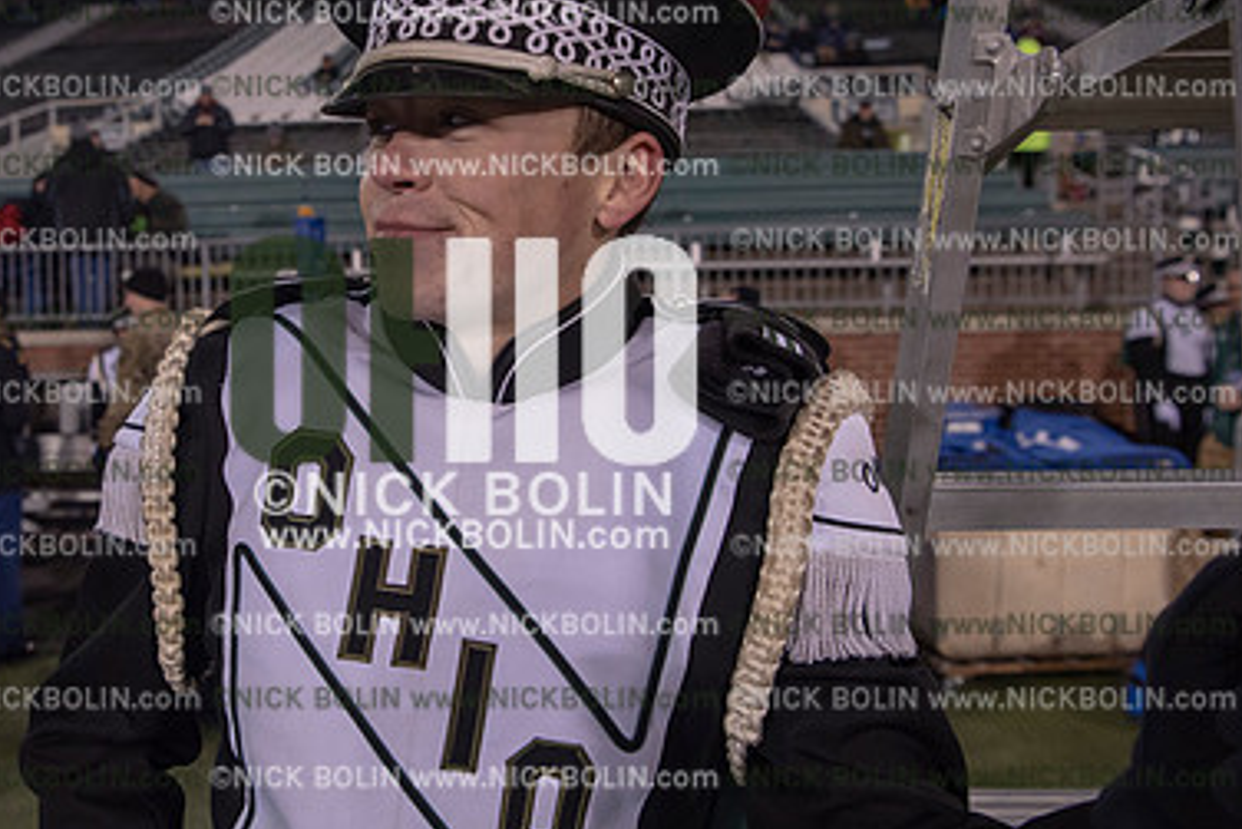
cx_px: 462
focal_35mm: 37
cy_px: 395
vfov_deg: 36.0
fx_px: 1277
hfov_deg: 51.3
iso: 1250
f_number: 4.5
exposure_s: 1/400
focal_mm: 24
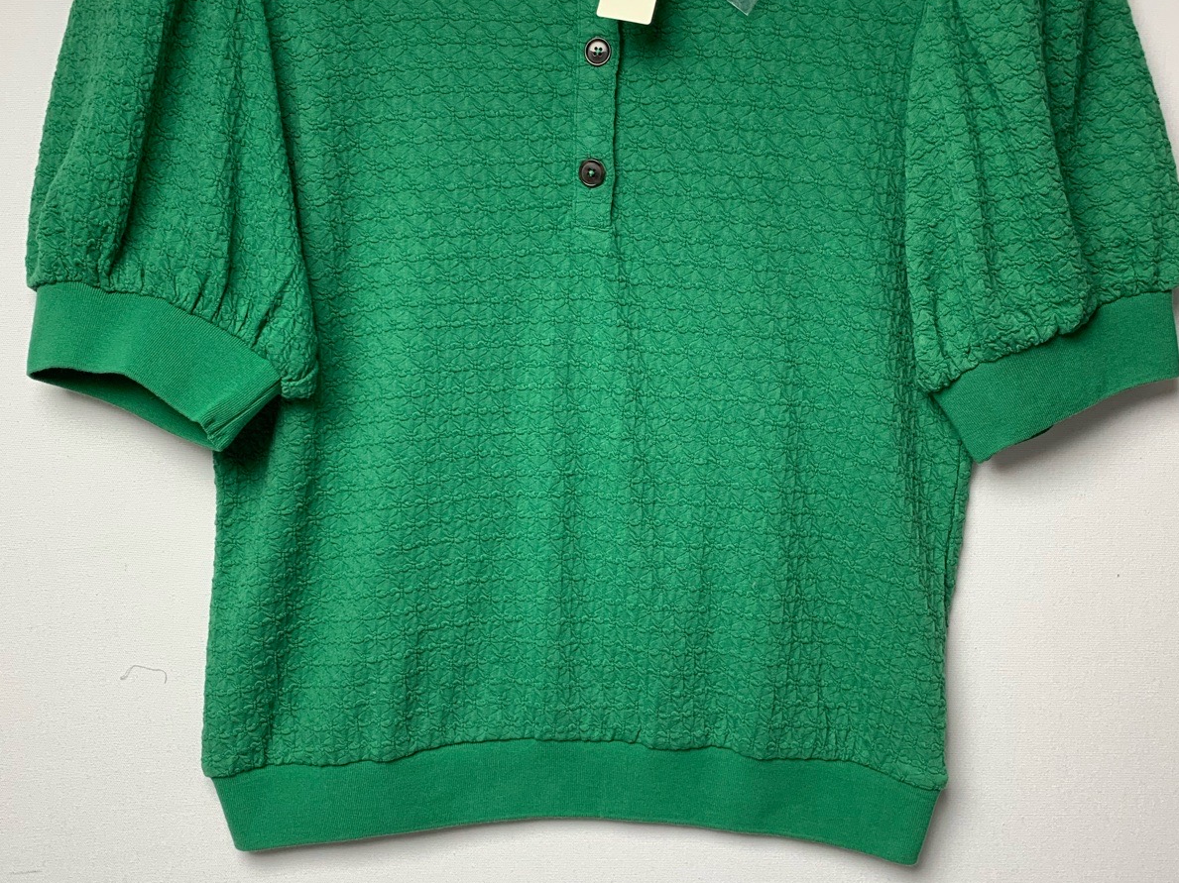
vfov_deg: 40.7
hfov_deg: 52.6
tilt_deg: -26.1
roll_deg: -0.7
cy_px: 452
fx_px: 1192
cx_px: 587
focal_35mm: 35
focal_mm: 4.25
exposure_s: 1/121
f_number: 1.8
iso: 80
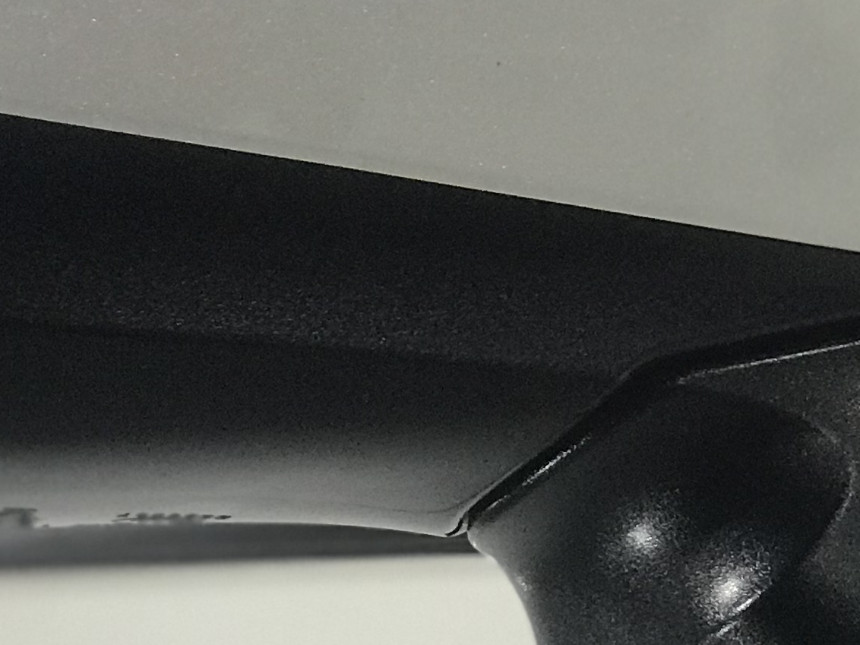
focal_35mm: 203
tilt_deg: +0.3
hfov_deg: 9.7
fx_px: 5043
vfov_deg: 7.3
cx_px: 410
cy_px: 678
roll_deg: +7.0
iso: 64
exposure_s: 1/60
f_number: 2.8
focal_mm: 6.6
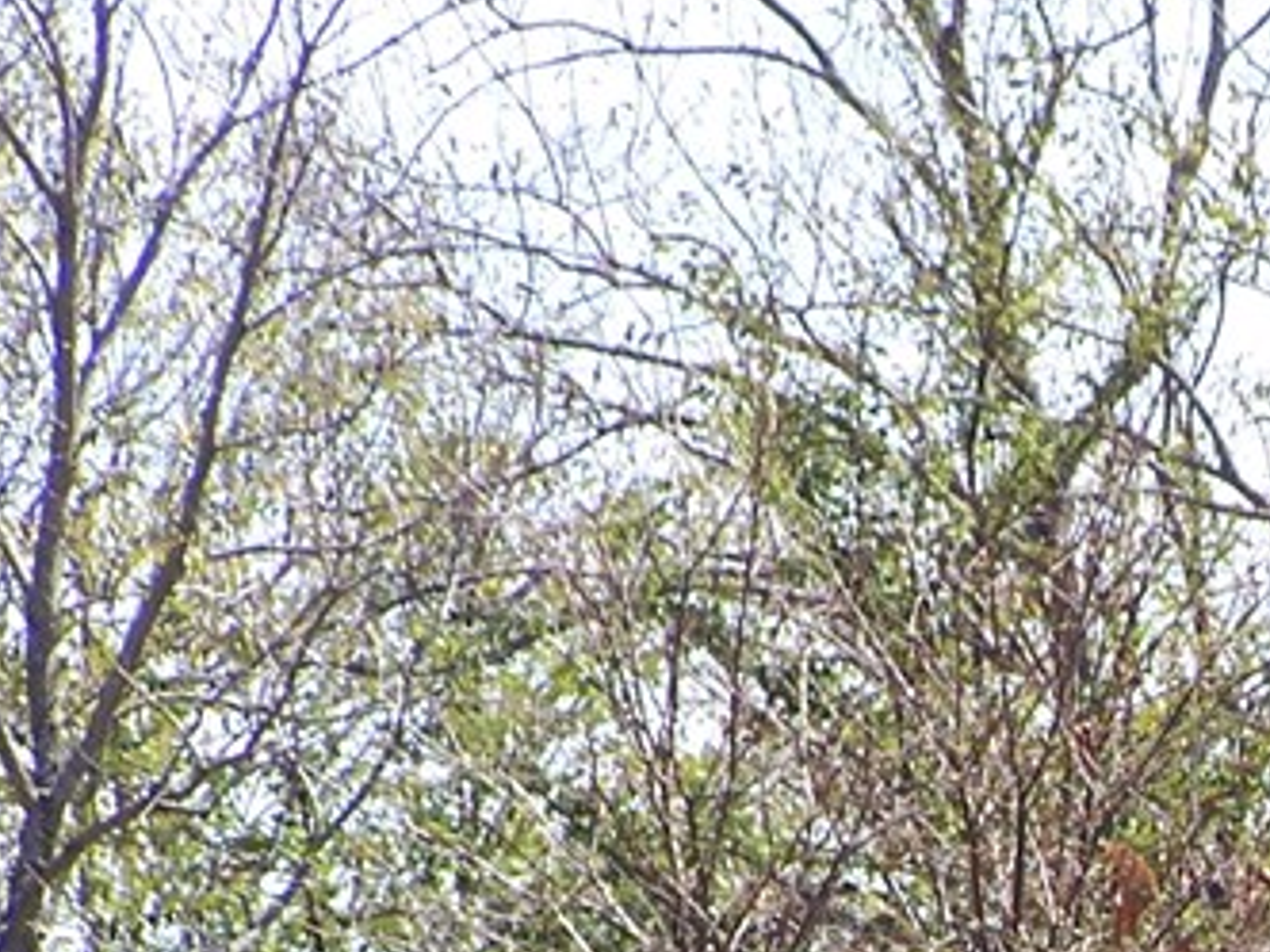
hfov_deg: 2.9
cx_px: 1637
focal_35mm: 673
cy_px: 1300
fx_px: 24691
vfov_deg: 2.2
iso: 80
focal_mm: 36.2
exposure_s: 1/400
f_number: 3.2
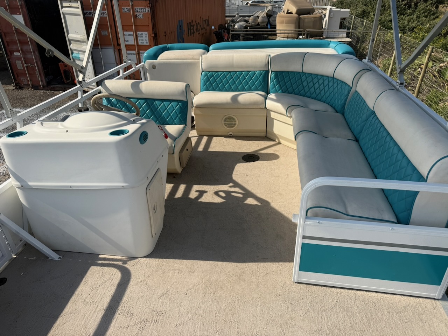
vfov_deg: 56.8
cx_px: 224
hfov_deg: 71.6
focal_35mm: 24
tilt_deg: -28.5
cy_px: 168
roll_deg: -0.4
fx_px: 311
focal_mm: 6.76
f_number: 1.78
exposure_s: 1/5714
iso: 80
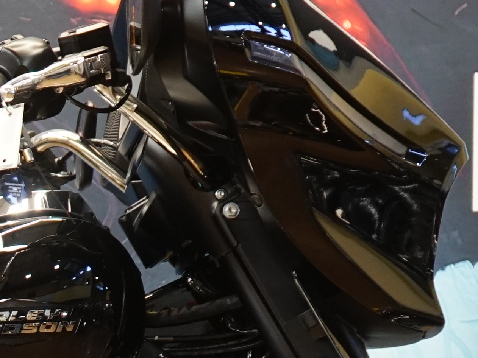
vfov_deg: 9.0
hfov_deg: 11.9
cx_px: -178
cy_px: 537
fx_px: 2209
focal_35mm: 160
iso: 1000
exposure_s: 1/60
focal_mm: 35
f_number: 4
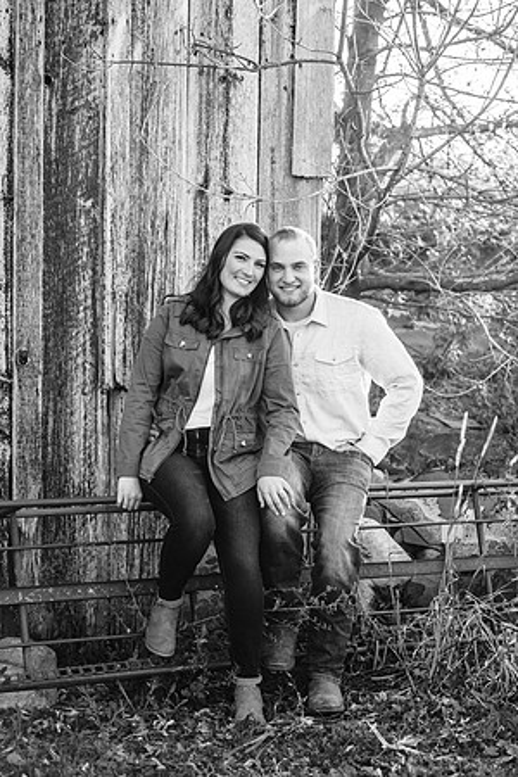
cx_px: 259
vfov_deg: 23.9
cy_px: 388
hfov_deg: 16.1
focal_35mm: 85
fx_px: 1834
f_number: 3.2
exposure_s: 1/640
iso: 200
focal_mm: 85
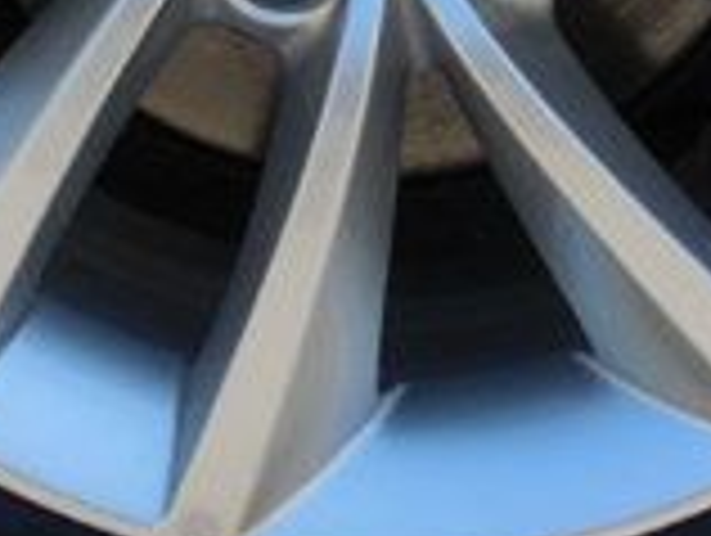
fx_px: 2078
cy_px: -338
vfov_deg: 13.6
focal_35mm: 101
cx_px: 297
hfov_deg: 19.4
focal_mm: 4.5
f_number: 3.3
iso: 125
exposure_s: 1/500
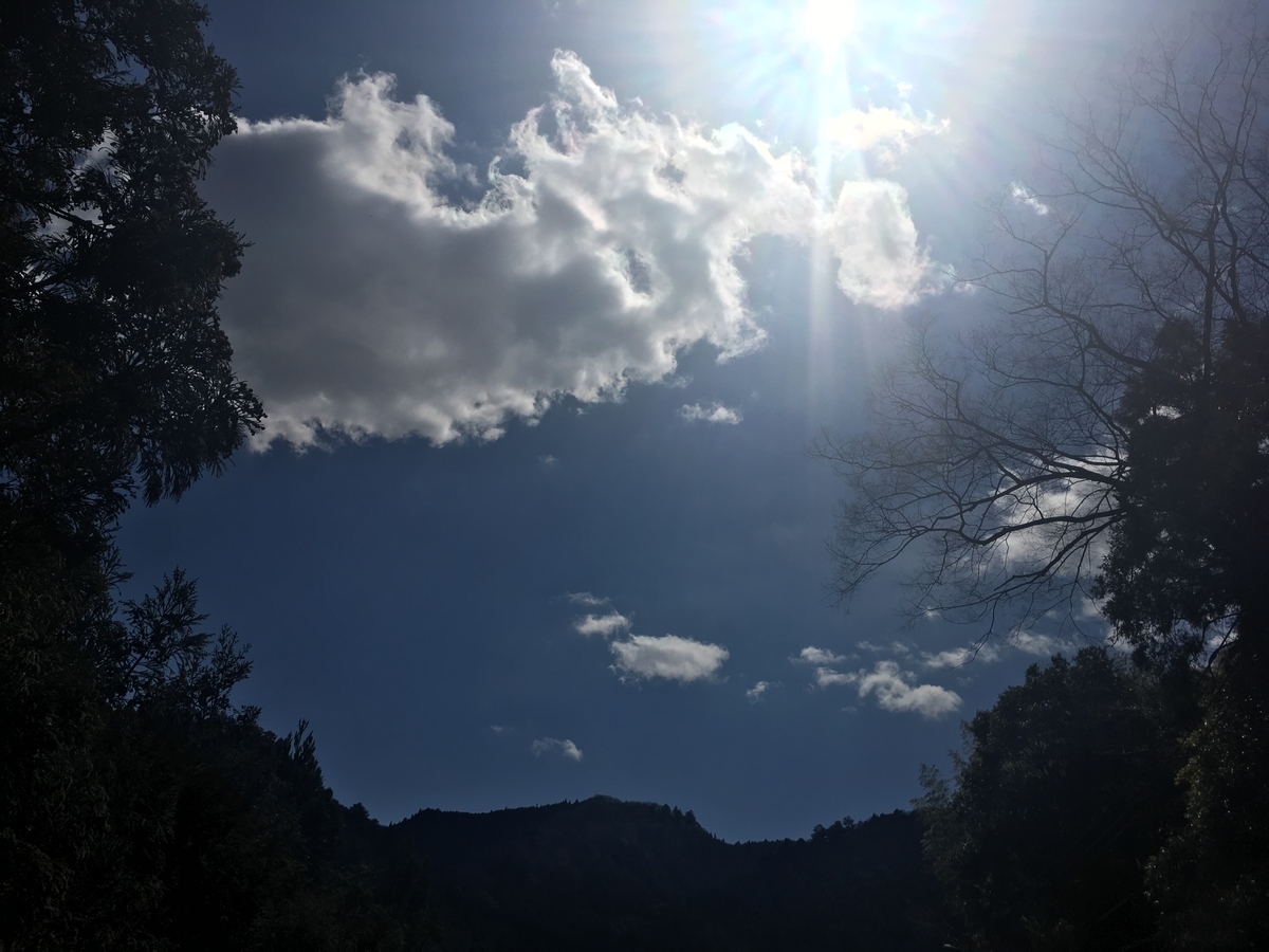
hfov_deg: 61.7
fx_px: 1063
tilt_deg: +33.0
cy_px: 476
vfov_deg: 48.2
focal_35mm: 29
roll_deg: -1.9
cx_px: 634
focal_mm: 4.15
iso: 25
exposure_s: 1/15385
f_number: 2.2
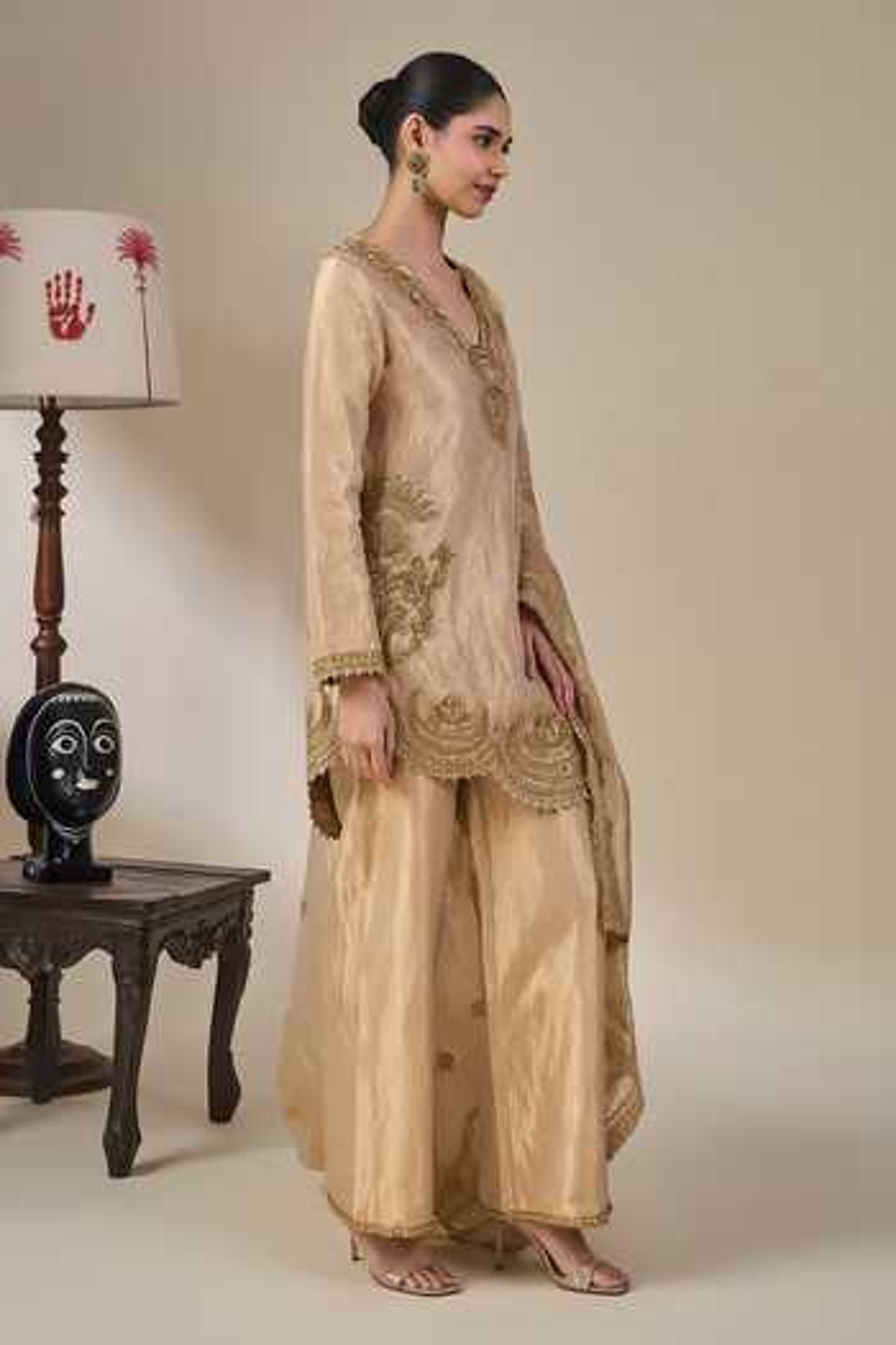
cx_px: 448
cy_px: 672
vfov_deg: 41.1
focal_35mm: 48
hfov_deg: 28.1
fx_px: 1792
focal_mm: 48
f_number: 5.6
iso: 250
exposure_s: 1/160
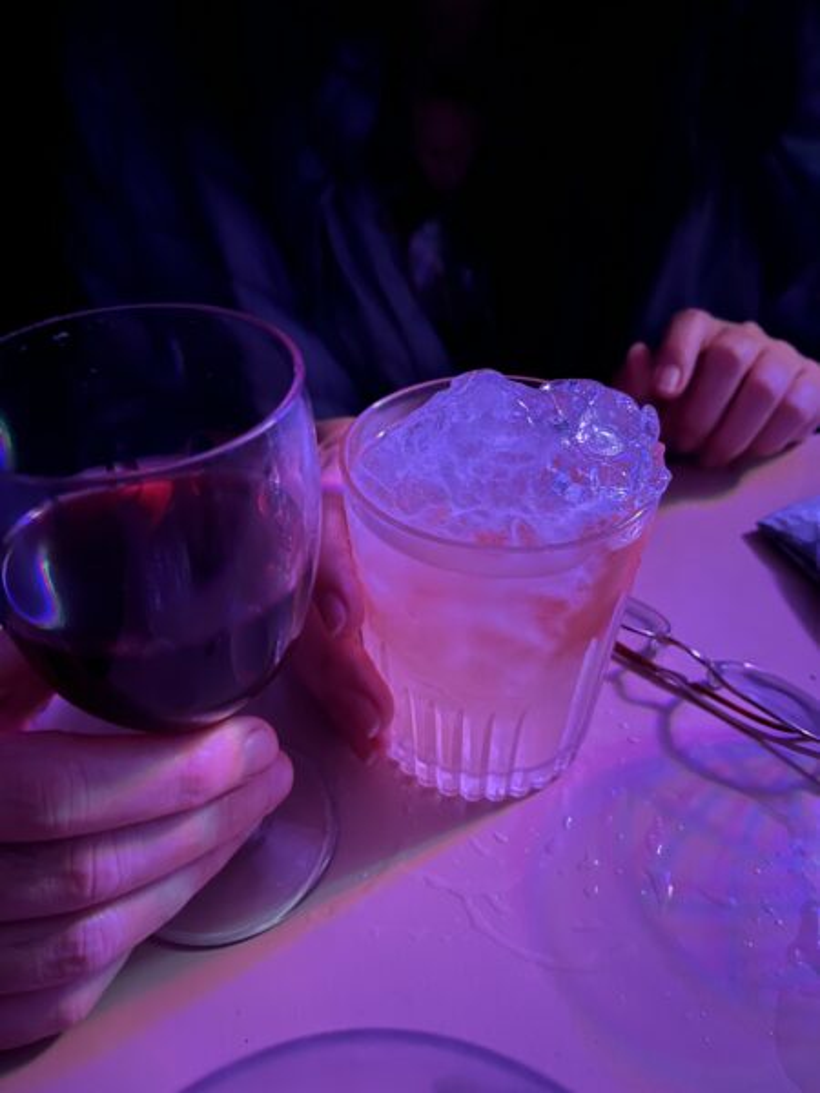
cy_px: 546
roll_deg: +0.0
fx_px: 821
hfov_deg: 53.1
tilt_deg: -41.0
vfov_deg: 67.3
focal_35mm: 26
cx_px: 410
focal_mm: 5.1
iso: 500
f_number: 1.6
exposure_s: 1/5
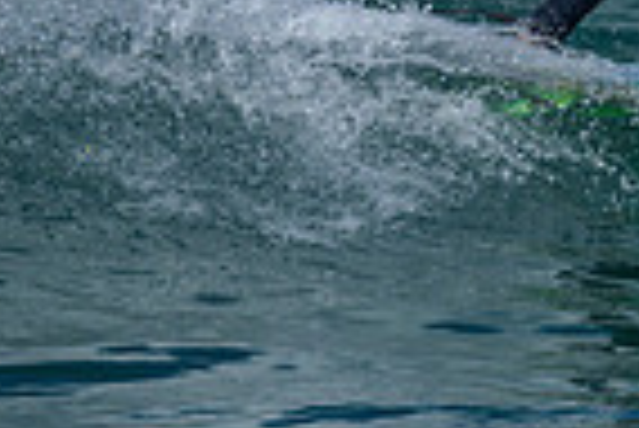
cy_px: -200
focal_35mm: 3447
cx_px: 1124
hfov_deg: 0.6
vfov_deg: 0.4
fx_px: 61246
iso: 220
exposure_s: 1/2000
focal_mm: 800
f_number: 6.3
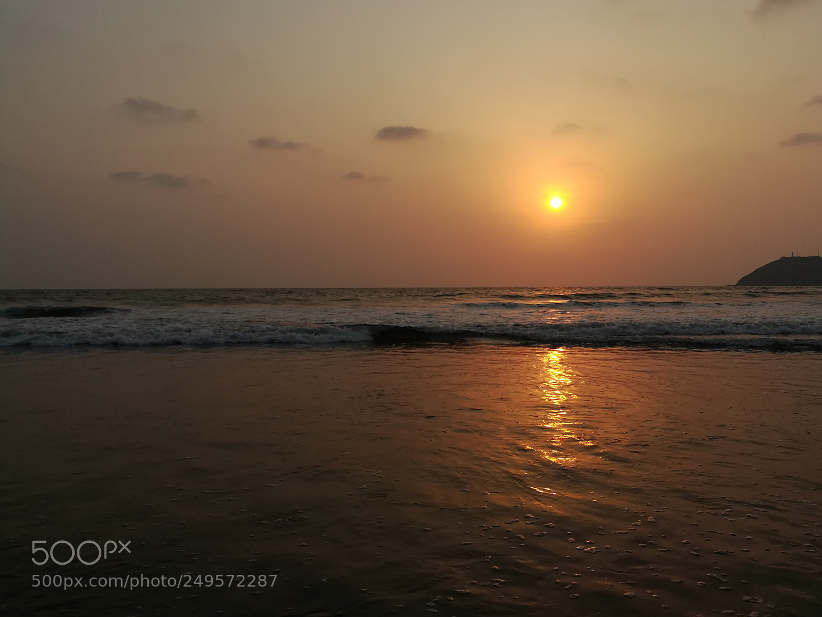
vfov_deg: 51.4
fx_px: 641
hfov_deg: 65.3
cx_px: 425
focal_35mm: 27
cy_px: 303
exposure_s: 1/1427
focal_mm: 3.83
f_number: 2.2
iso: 50
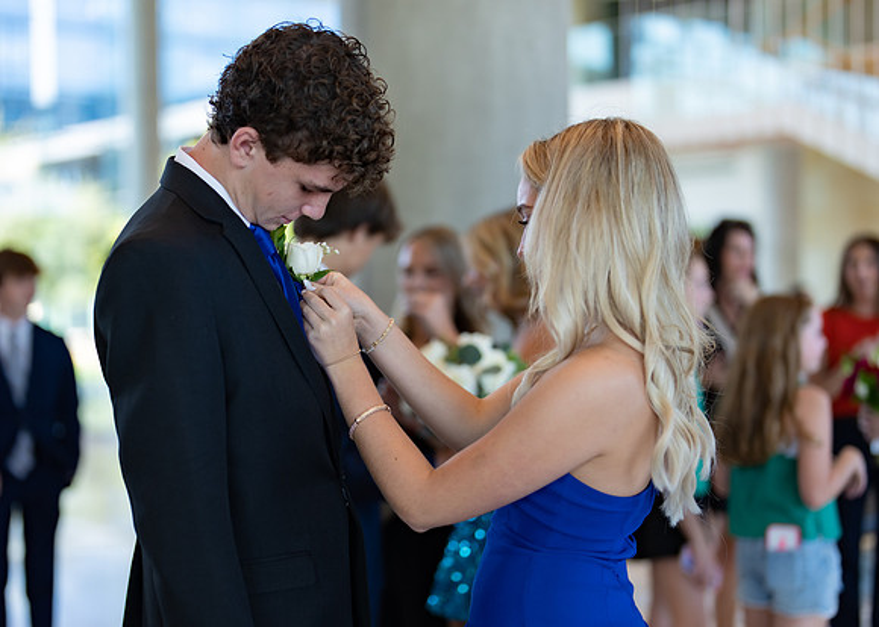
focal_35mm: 64
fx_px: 1586
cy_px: 371
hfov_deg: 30.9
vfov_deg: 22.3
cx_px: 368
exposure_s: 1/400
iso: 100
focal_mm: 50
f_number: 1.2
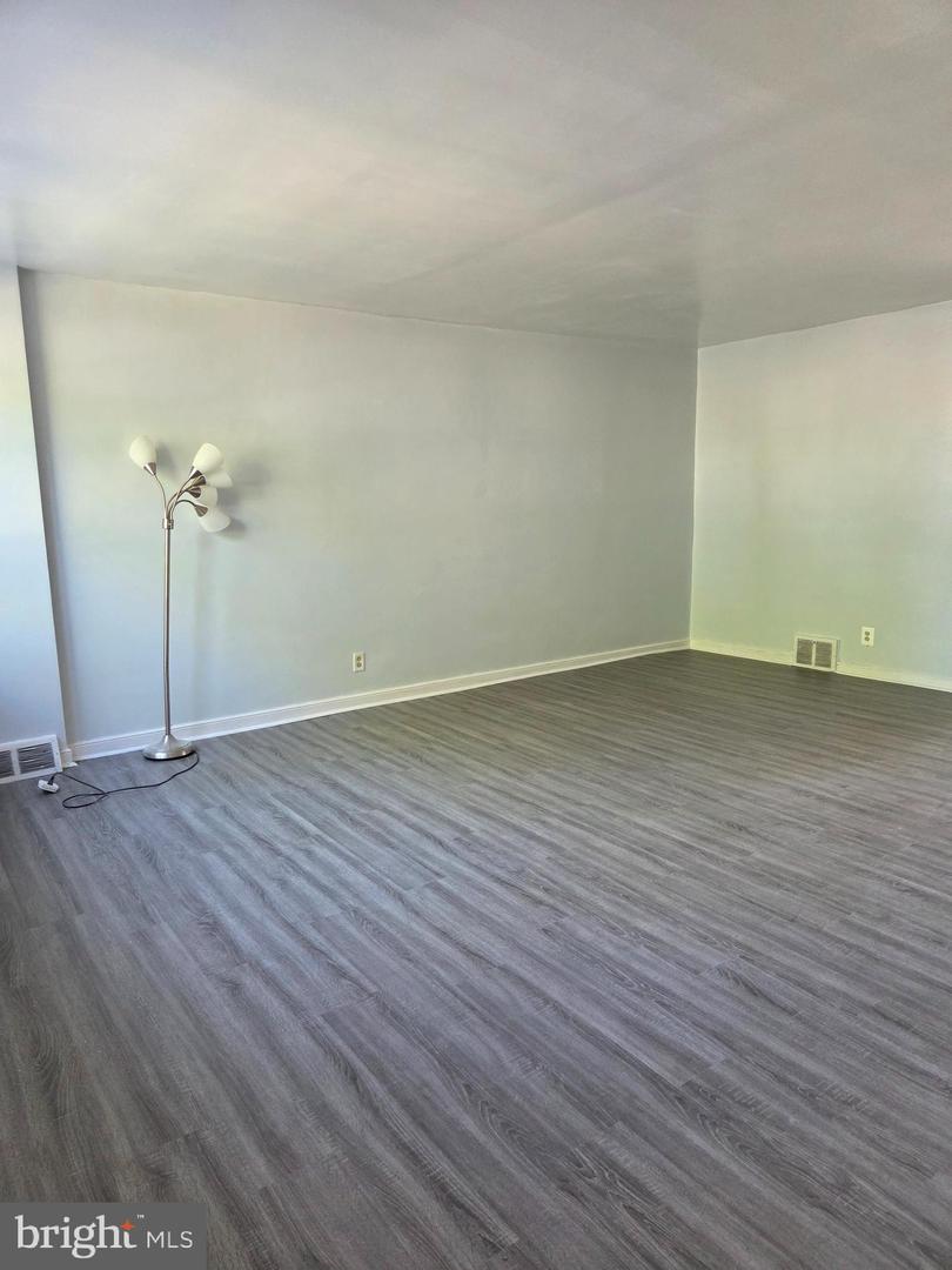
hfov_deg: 58.9
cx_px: 476
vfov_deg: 73.9
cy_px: 635
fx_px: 843
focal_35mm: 23
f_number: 1.8
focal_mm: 5.4
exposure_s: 1/120
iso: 400
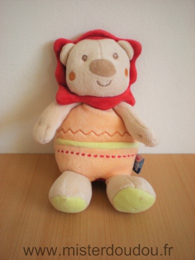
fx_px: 285
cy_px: 130
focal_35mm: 38
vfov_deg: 49.0
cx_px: 98
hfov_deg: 37.7
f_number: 3.1
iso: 138
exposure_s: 1/54.8
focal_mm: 6.3
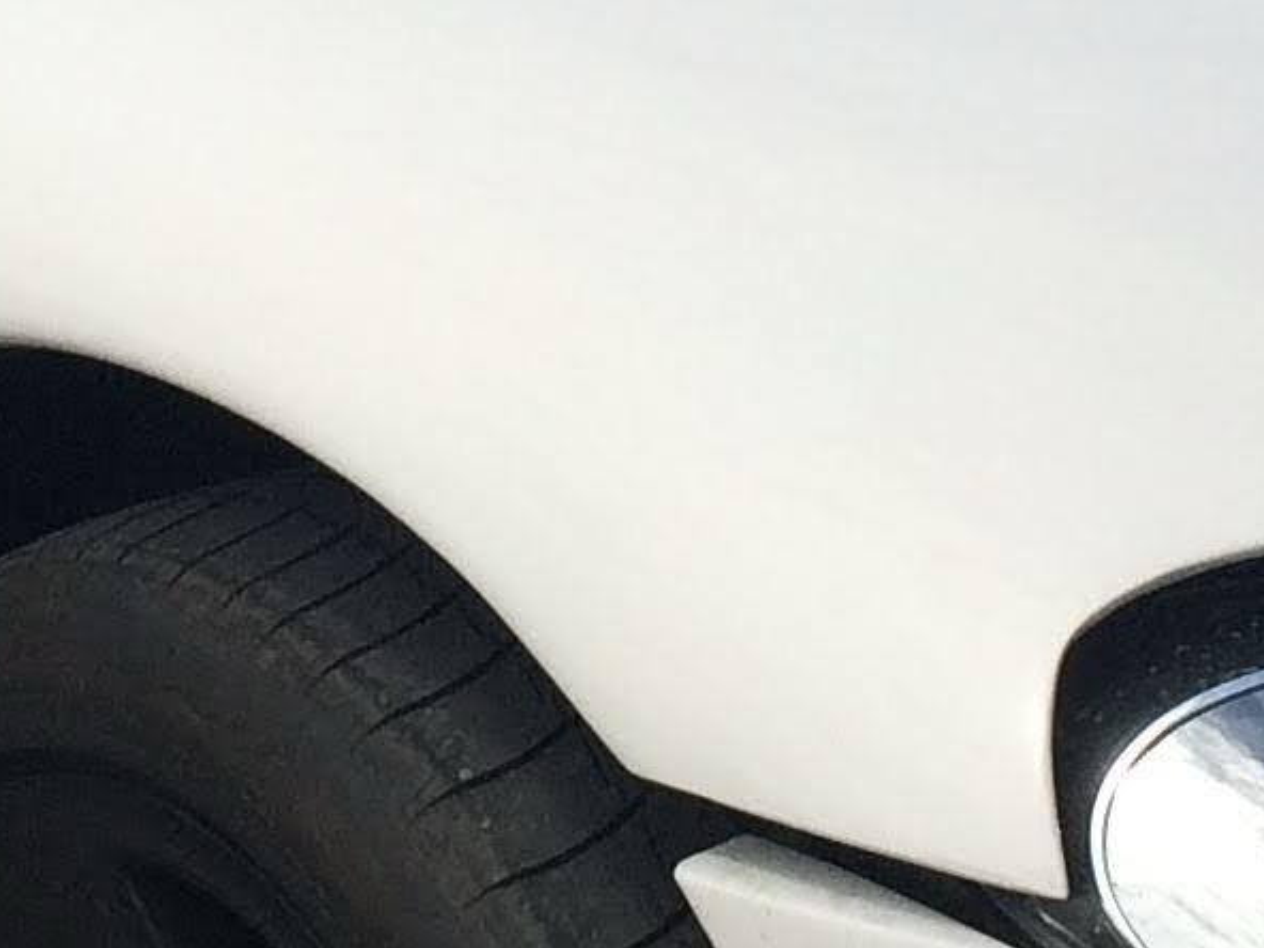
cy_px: 181
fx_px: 5842
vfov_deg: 9.3
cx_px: 521
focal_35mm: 160
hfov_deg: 12.3
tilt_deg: -19.9
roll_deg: -1.6
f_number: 2.2
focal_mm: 4.15
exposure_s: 1/5128
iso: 40
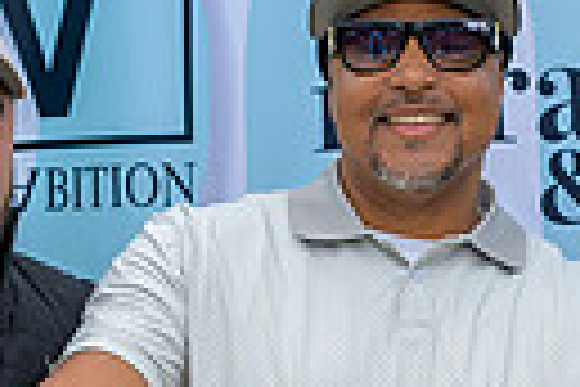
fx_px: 3254
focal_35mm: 202
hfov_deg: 10.2
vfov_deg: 6.8
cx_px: 481
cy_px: 376
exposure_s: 1/200
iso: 125
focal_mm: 45
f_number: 4
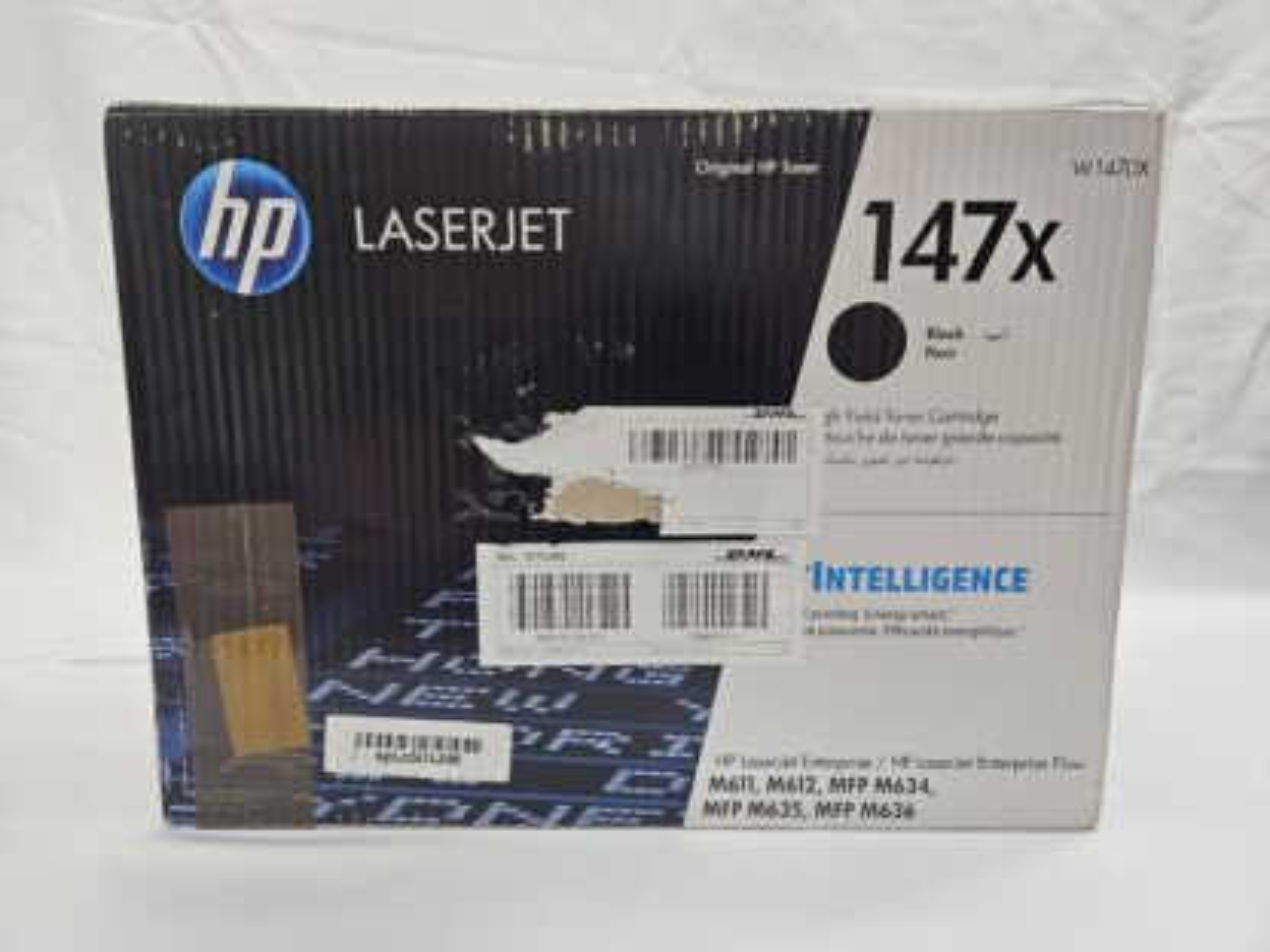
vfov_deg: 58.9
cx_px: 635
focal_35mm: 23
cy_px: 476
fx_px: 844
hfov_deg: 73.9
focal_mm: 5.4
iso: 32
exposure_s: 1/100
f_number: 1.8
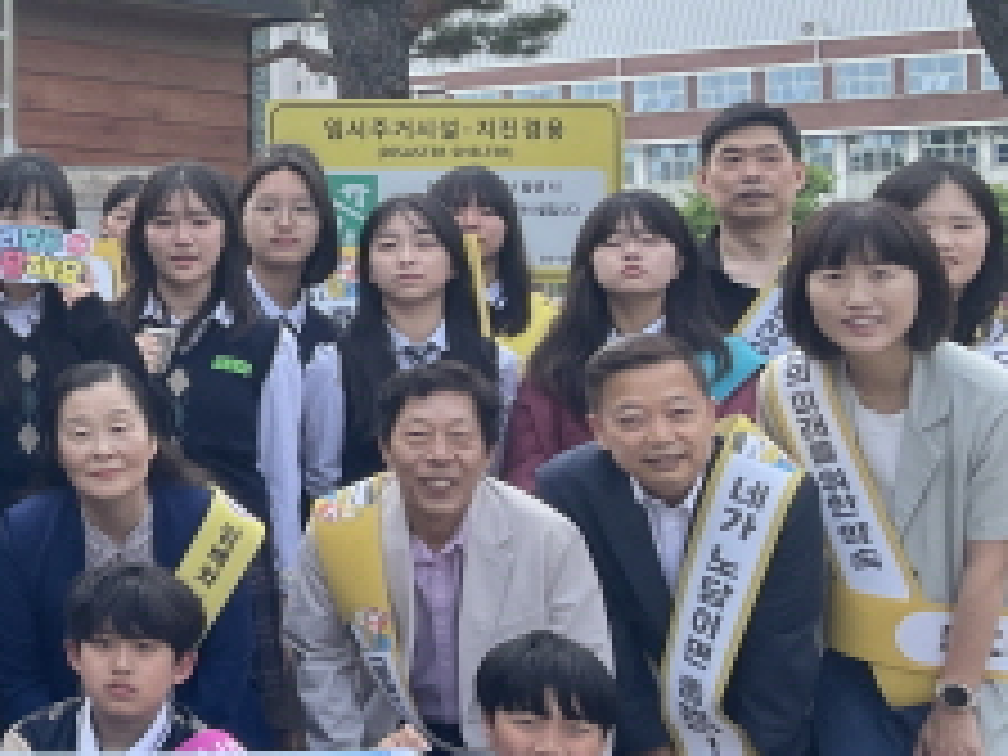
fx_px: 2271
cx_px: -518
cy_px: 281
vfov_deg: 18.9
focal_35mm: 78
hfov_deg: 21.1
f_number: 1.6
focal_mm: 5.1
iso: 32
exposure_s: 1/1140
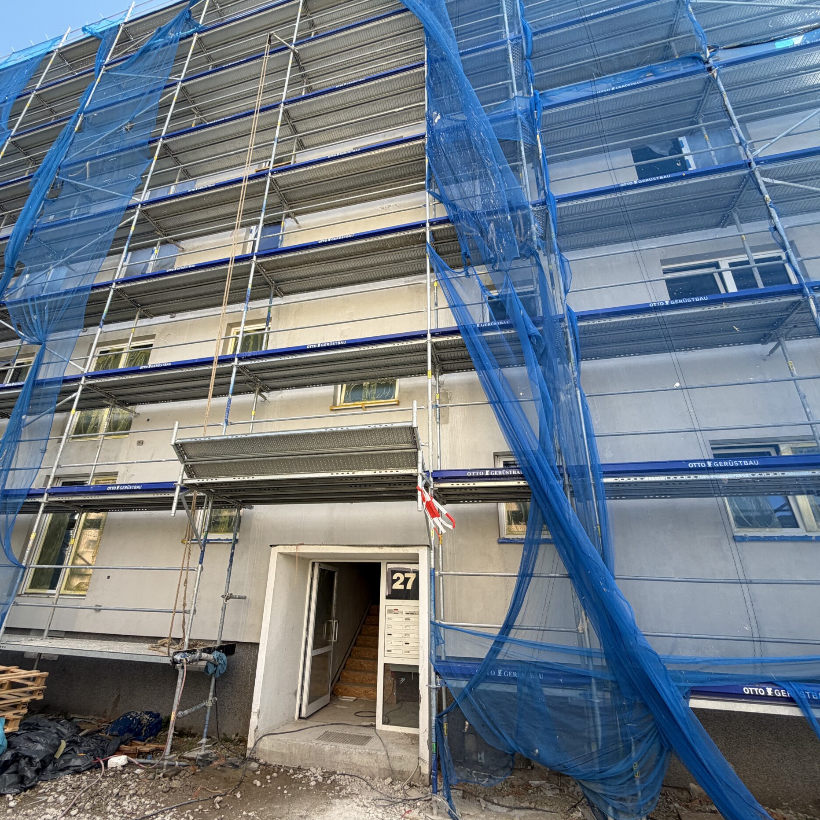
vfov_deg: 84.0
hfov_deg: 83.9
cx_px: 386
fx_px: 456
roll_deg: -2.7
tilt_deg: +23.4
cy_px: 410
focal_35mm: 17
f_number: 2.2
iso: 64
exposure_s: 1/475
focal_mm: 2.22
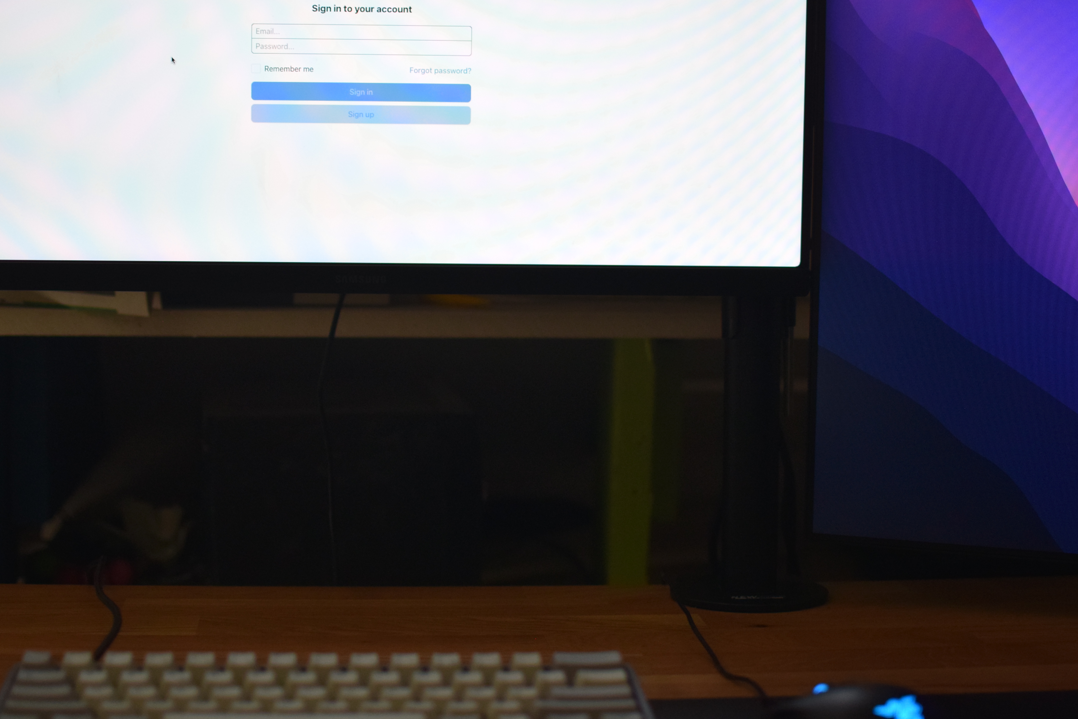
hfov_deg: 29.8
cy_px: 311
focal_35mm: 68
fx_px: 2026
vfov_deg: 20.1
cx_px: 563
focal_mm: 35
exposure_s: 1/250
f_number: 2
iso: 500
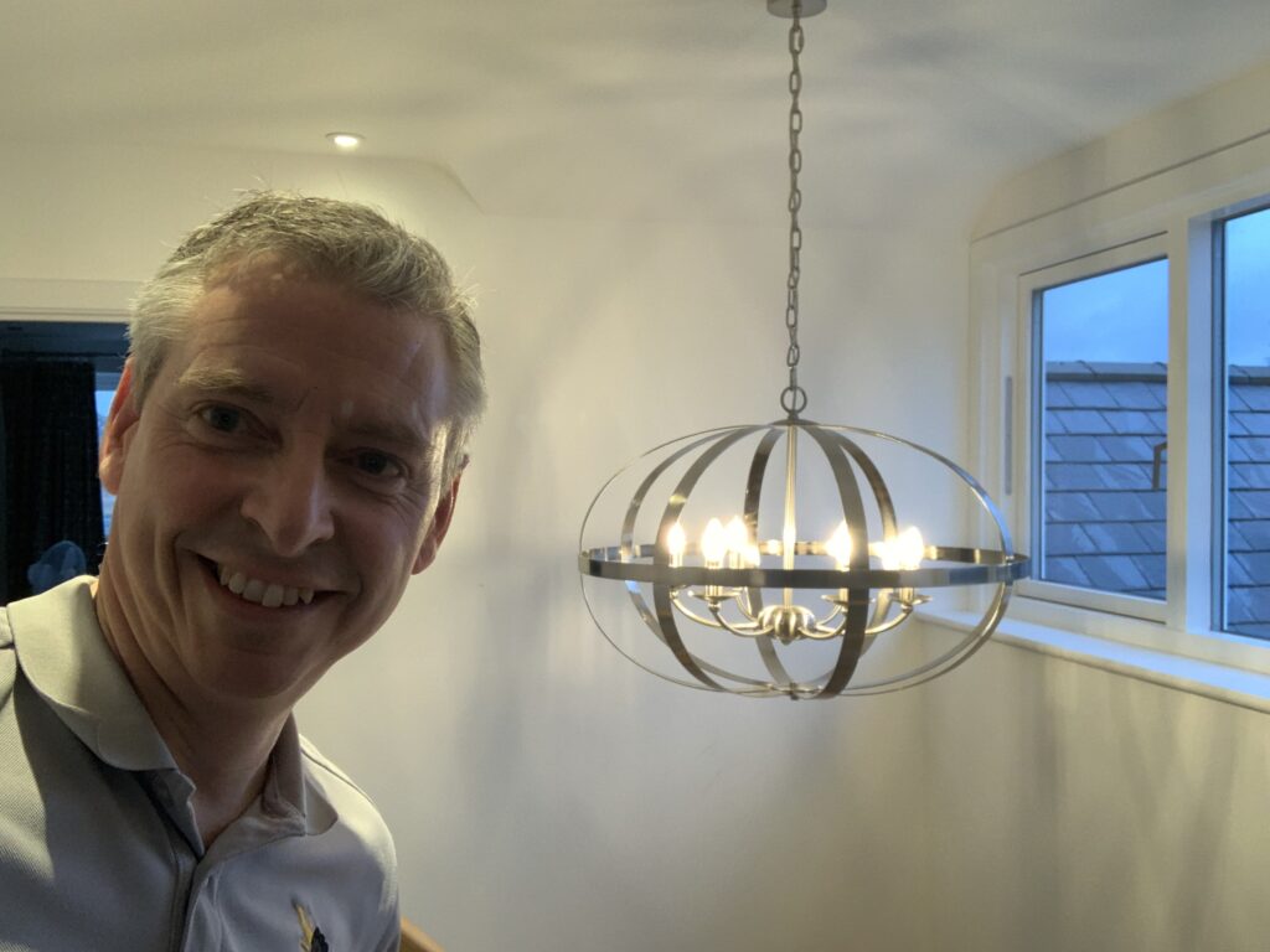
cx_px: 635
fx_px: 1174
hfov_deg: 56.8
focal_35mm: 32
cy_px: 476
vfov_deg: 44.2
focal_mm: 2.87
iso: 200
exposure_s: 1/50
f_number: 2.2
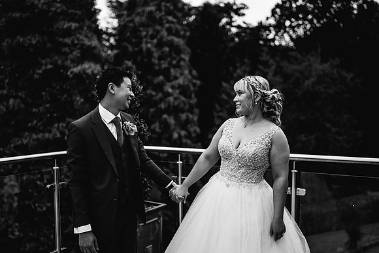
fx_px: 389
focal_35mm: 37
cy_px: 126
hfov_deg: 52.0
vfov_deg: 36.0
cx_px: 190
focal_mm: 35
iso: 125
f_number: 1.4
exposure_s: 1/250
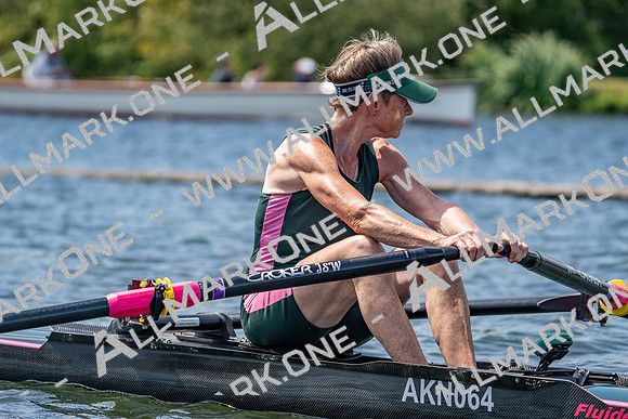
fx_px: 4327
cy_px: 210
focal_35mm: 248
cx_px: 314
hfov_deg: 8.3
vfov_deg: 5.5
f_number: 5.6
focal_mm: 248
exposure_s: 1/2000
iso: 400
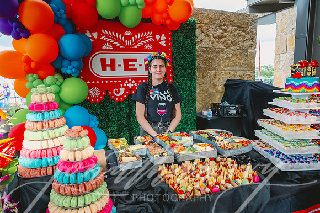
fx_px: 213
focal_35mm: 24
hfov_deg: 73.8
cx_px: 160
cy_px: 106
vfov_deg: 53.1
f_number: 5.6
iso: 1000
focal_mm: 24
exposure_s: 1/250
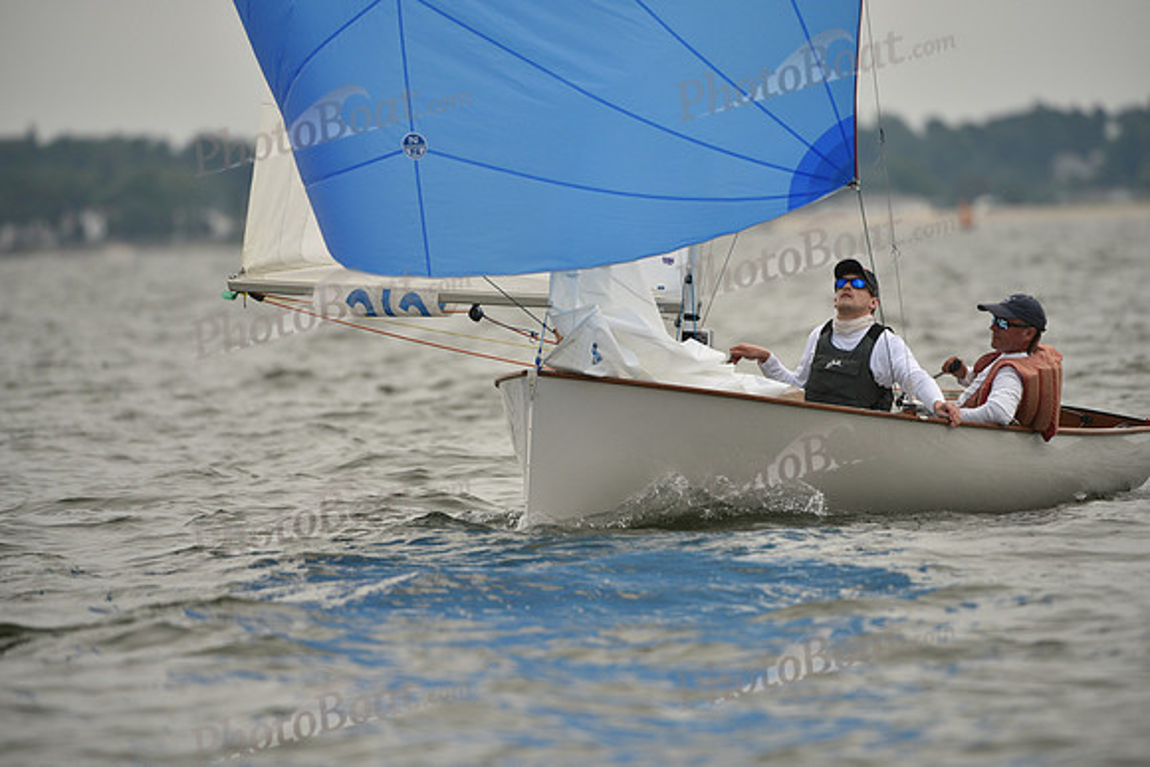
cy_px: 384
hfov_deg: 5.2
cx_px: 575
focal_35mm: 400
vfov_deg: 3.4
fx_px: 12780
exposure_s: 1/1250
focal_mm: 400
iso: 320
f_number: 4.5
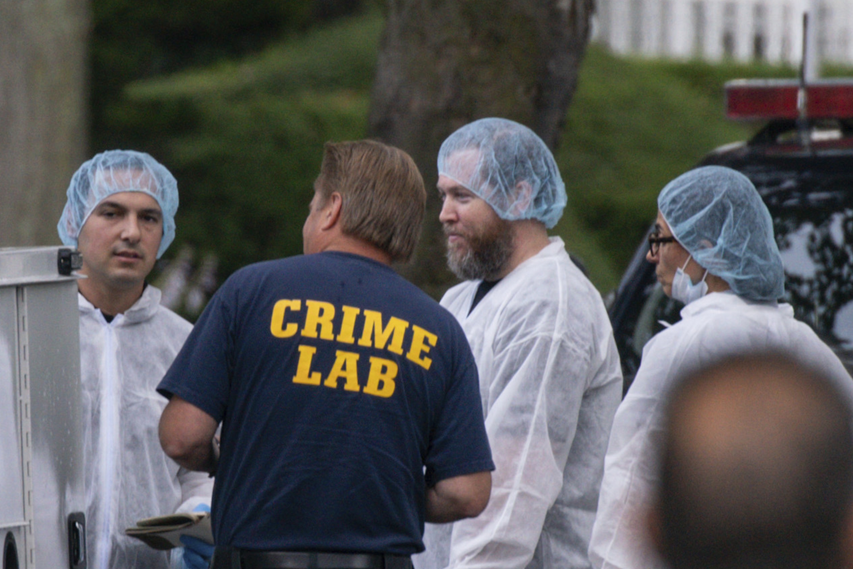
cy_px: 457
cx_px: 165
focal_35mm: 1219
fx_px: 28883
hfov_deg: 1.7
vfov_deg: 1.1
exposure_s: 1/200
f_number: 5.6
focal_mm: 400
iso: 400
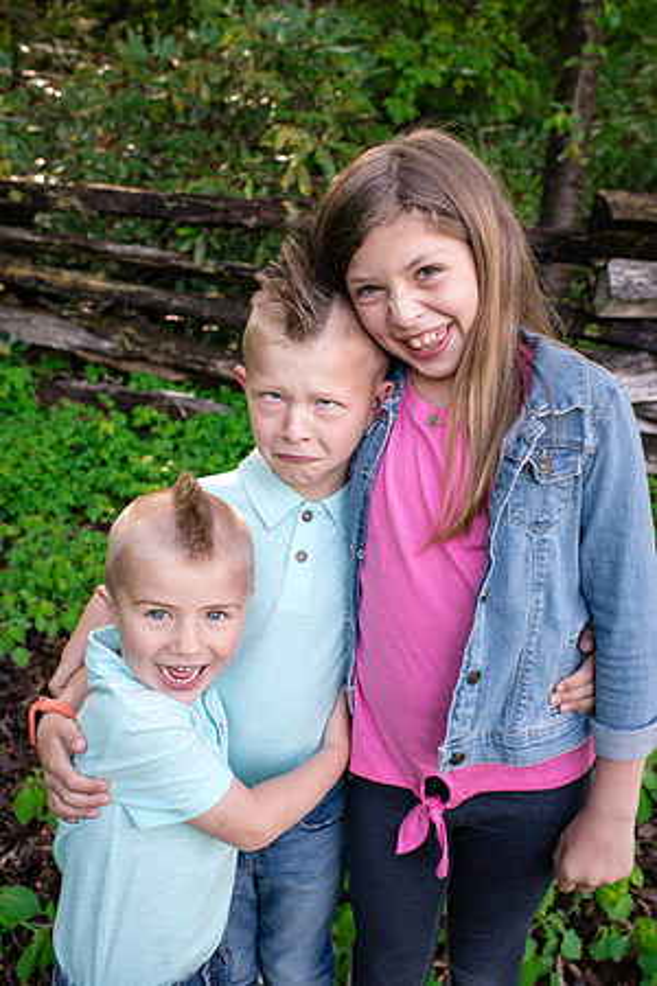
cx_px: 328
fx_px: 958
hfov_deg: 37.9
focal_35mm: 35
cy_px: 493
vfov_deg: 54.4
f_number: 5.6
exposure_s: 1/200
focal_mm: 35
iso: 800
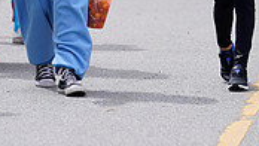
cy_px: -138
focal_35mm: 699
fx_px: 4802
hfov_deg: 3.1
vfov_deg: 1.7
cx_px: 77
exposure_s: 1/400
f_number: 2.8
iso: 125
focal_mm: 200
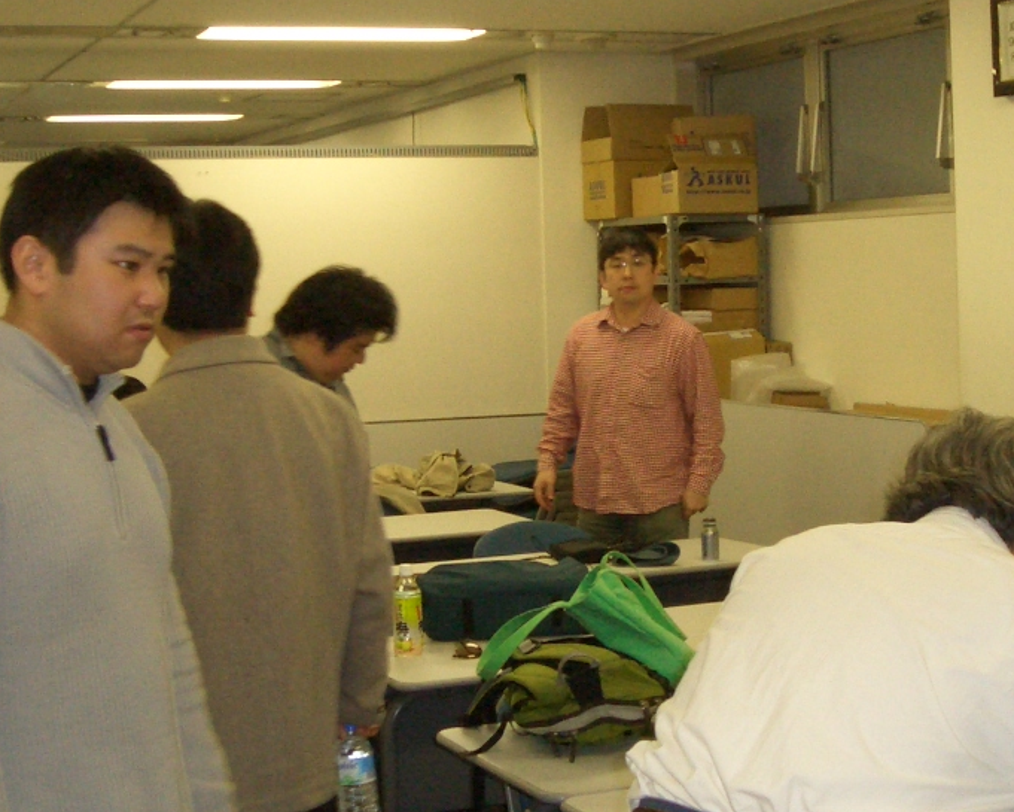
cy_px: 392
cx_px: 606
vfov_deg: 23.1
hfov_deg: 28.6
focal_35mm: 66
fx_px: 1981
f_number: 4
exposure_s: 1/40
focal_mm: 4.8
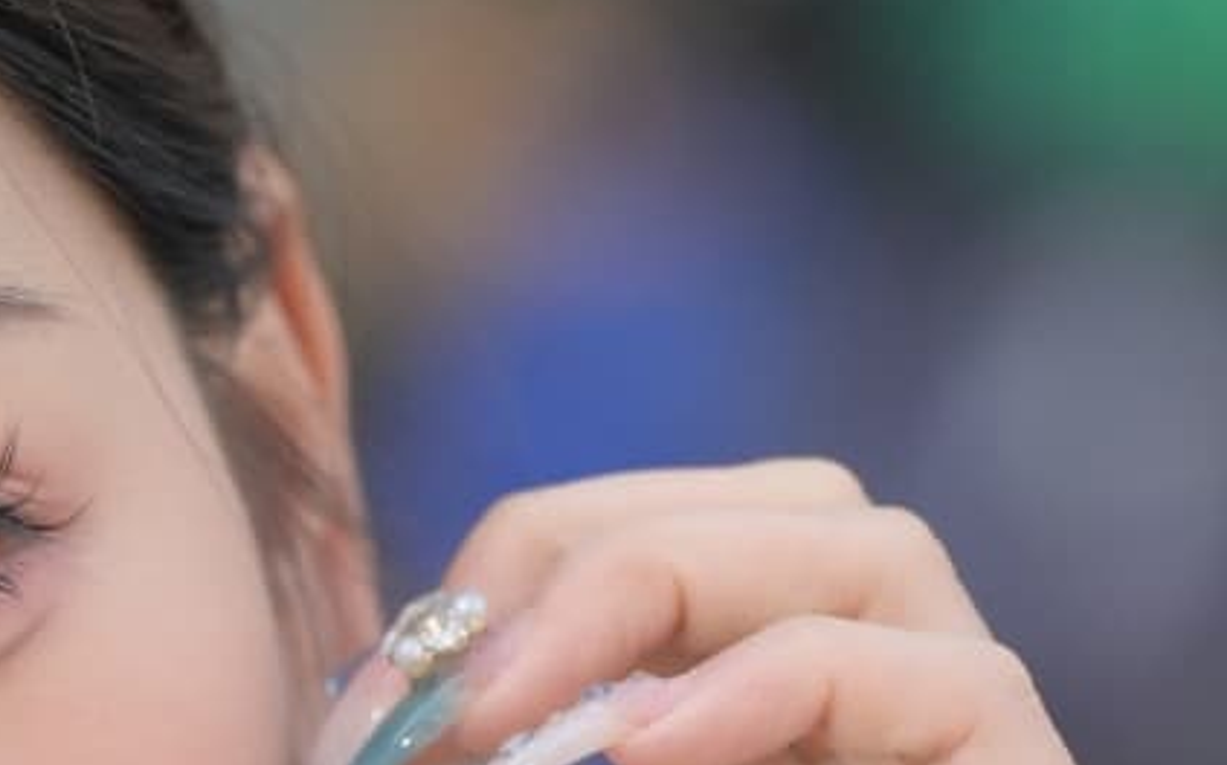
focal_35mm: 586
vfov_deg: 2.2
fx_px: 19588
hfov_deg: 3.6
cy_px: 2034
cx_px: -186
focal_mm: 135
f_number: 4
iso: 800
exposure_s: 1/1250
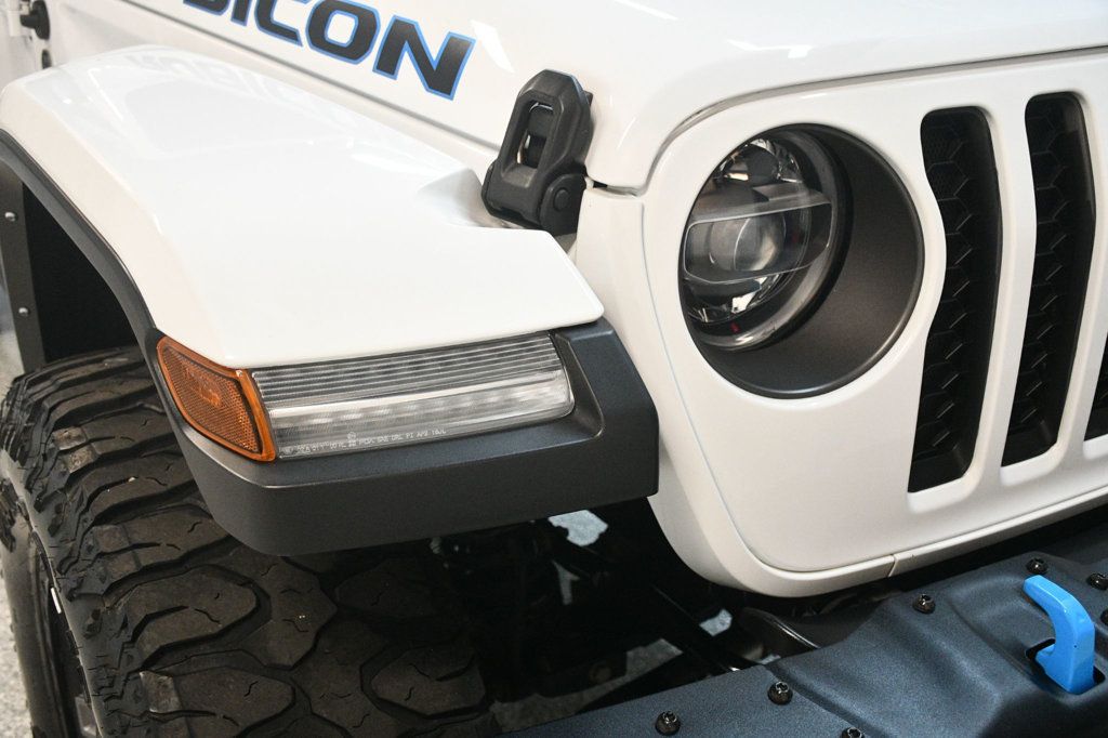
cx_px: 554
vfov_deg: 34.2
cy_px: 369
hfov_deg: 49.6
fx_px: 1200
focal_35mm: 39
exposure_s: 1/125
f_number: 3.8
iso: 3200
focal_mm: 26
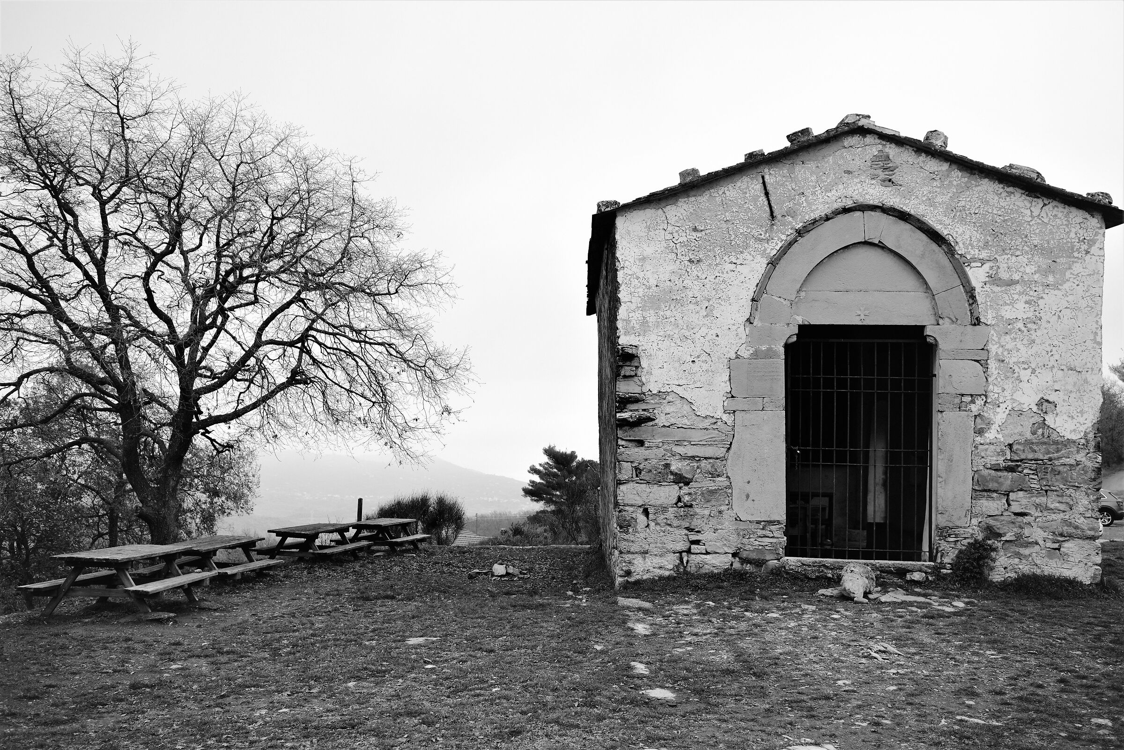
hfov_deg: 54.4
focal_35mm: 35
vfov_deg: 37.9
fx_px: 1093
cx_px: 562
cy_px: 375
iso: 160
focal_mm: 23
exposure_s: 1/150
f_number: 3.2
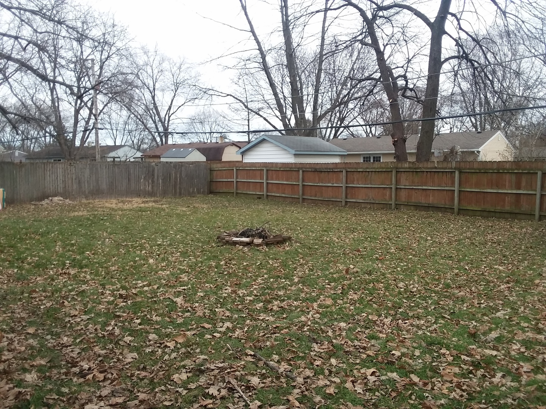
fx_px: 457
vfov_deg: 48.2
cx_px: 273
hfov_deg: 61.7
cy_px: 204
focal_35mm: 29
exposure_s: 1/333
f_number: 1.9
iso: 40
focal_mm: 2.47
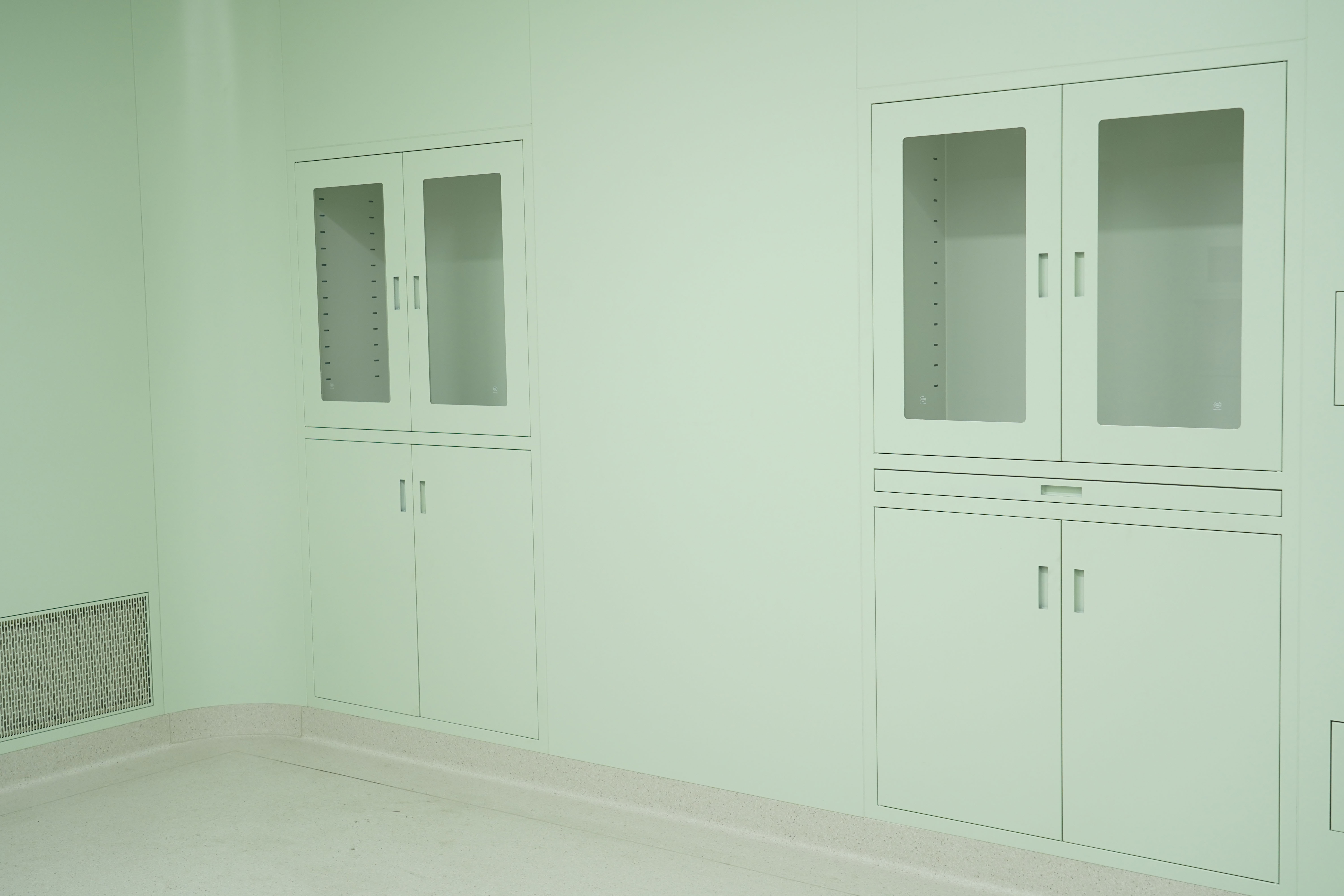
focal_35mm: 35
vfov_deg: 37.9
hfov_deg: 54.4
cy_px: 448
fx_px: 1307
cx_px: 672
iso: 1250
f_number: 5.6
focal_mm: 35
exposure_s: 1/100
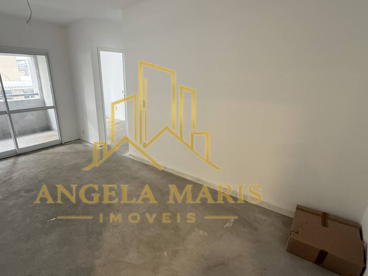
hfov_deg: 83.7
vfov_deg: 68.6
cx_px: 149
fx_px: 202
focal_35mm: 19
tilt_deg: -18.6
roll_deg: +2.3
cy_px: 145
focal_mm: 2.22
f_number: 2.2
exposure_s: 1/60
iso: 400
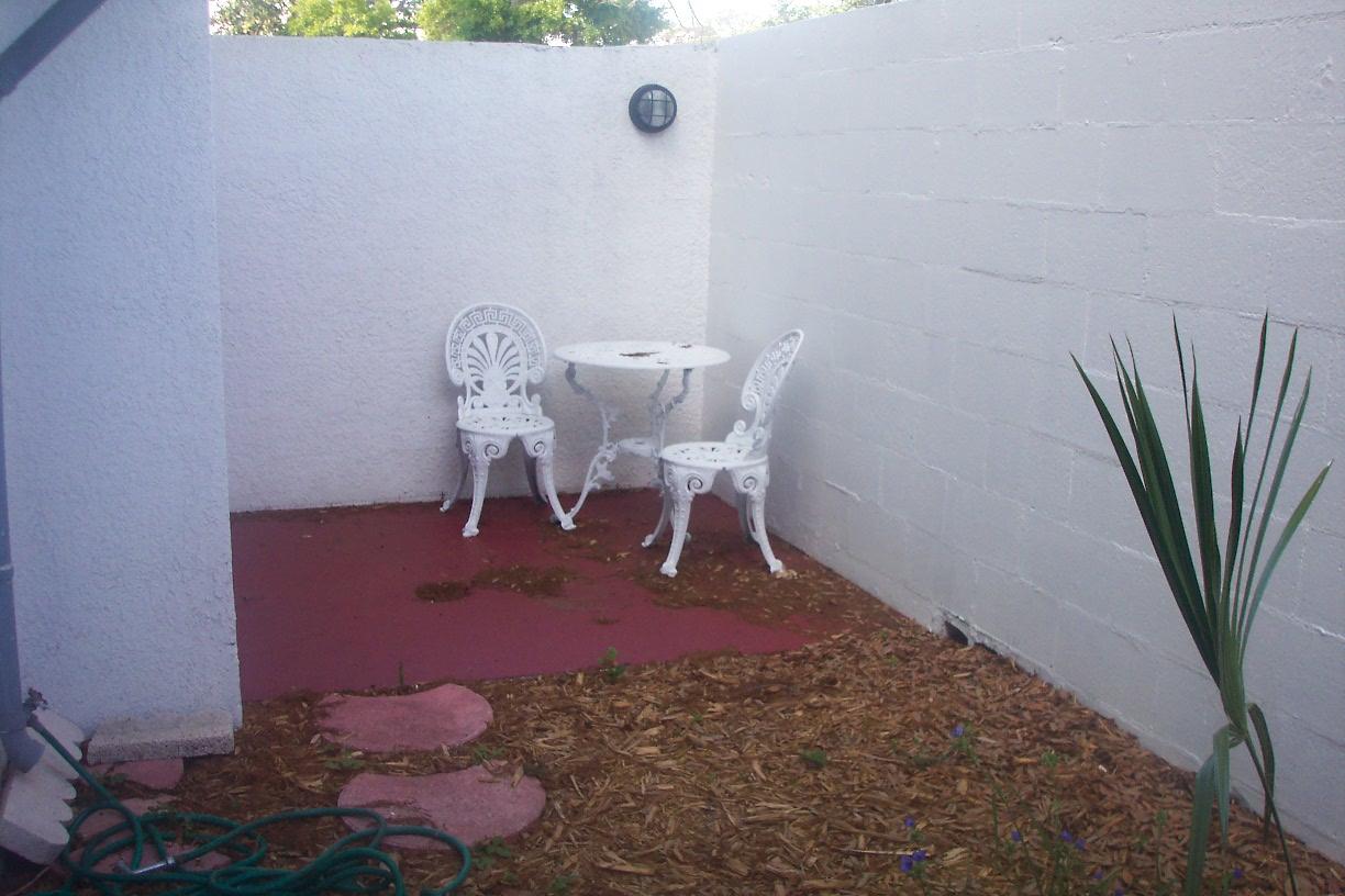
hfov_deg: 54.4
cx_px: 672
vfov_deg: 37.9
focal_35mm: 35
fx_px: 1308
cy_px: 448
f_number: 2.8
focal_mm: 7.5
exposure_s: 1/180
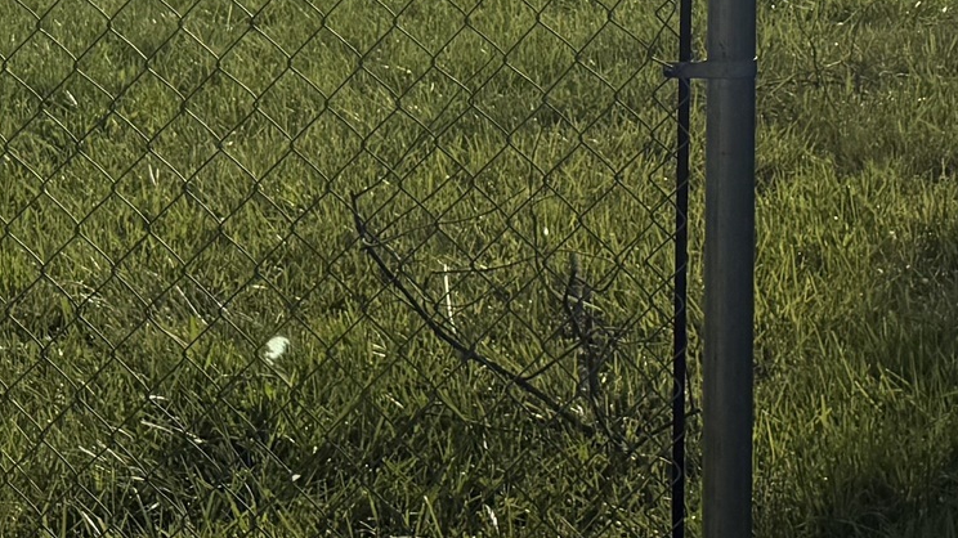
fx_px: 2743
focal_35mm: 108
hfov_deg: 19.4
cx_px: 878
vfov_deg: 10.2
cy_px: -593
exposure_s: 1/14286
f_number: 1.78
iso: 80
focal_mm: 6.76
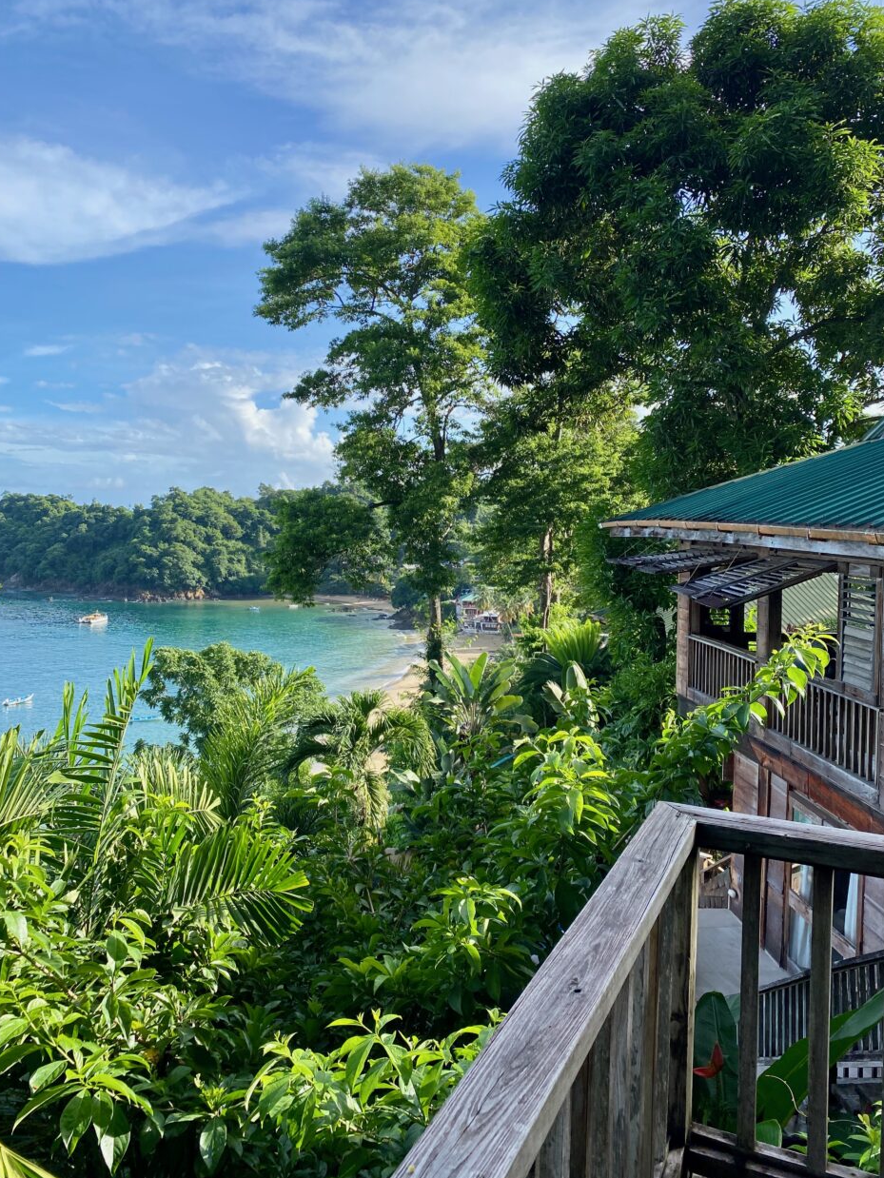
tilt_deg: -2.1
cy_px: 563
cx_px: 437
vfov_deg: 63.4
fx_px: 953
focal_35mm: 28
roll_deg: -1.6
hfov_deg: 49.8
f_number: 1.8
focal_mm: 4.25
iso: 32
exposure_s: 1/1395
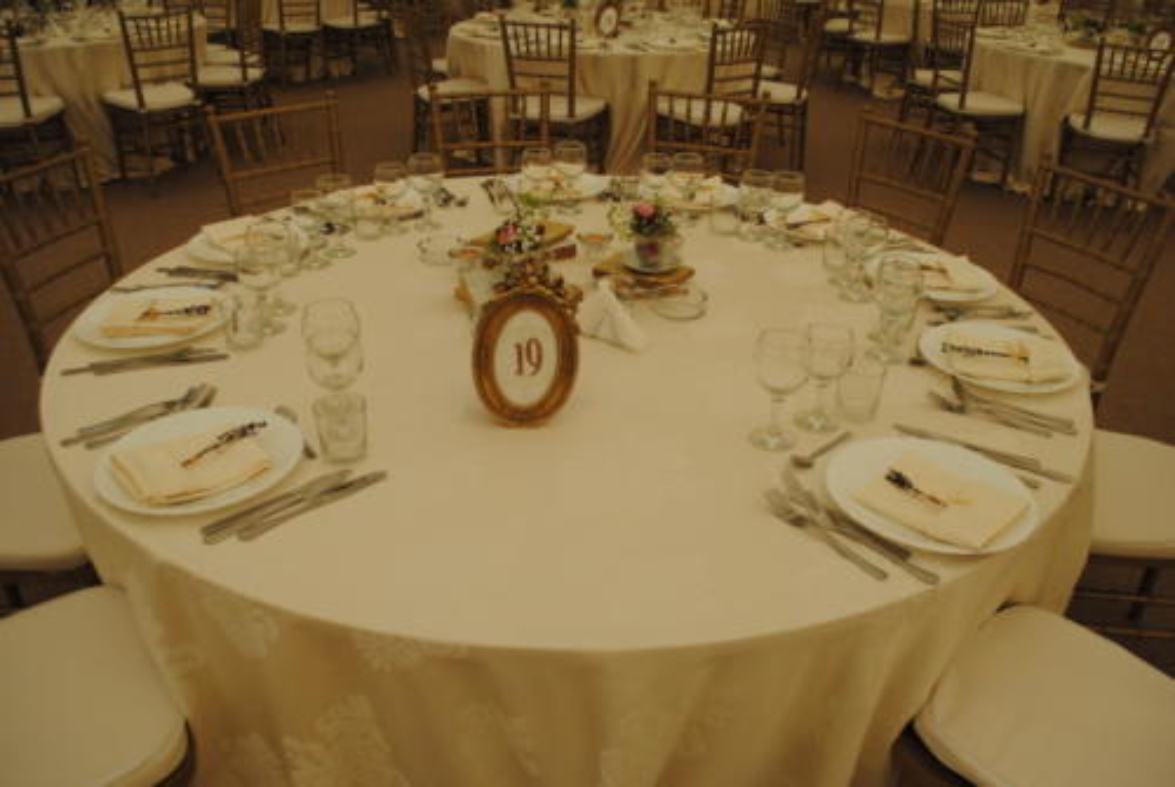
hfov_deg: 67.3
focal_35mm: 27
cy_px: 394
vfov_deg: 48.1
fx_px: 883
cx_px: 588
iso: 200
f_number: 4.5
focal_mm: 18
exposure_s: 1/80
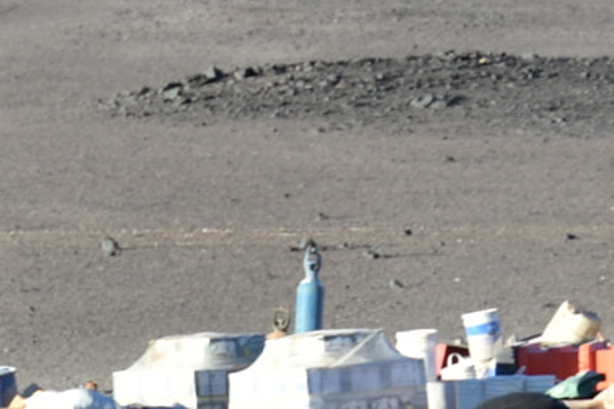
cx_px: -232
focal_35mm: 470
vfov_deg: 2.9
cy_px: 883
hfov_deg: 4.4
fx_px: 8012
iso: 100
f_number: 4.8
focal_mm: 60
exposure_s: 1/250
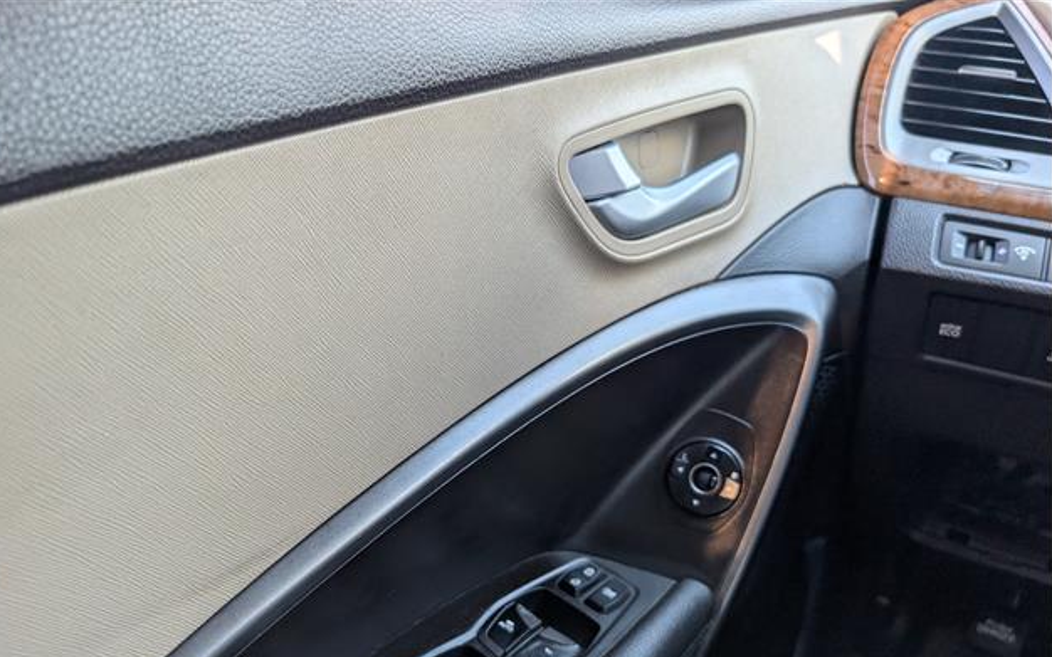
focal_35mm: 26
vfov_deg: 47.2
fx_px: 745
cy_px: 402
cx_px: 519
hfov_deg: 70.4
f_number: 1.68
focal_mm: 6.9
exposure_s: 1/204
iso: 23
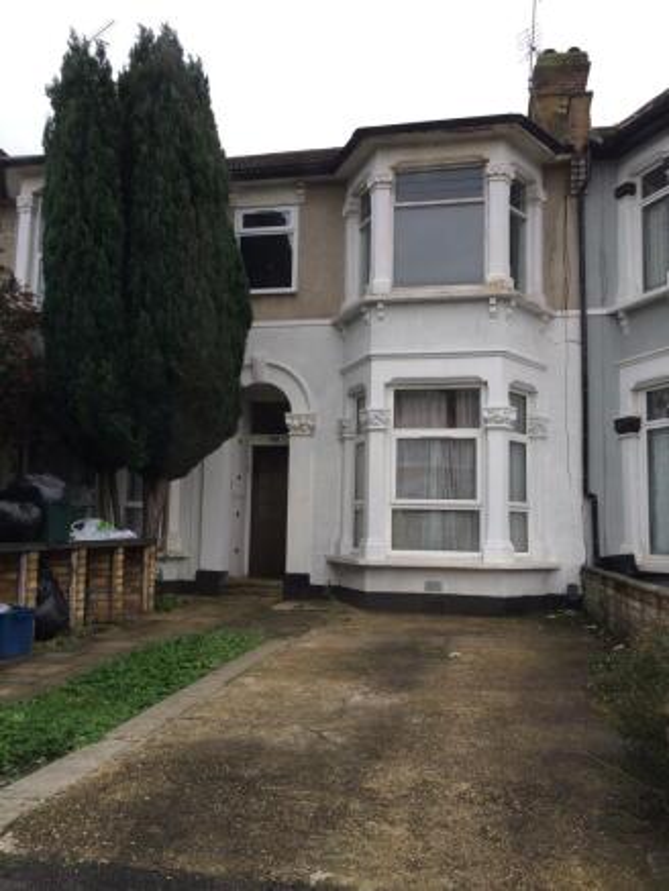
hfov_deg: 46.8
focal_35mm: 30
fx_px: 773
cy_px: 446
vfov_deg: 60.0
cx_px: 334
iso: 32
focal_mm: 4.12
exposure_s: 1/126
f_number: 2.2
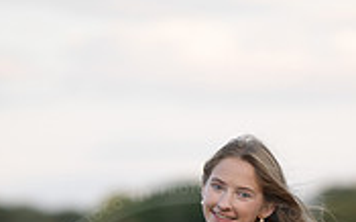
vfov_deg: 5.7
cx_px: 250
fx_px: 2161
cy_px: 432
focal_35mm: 223
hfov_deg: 9.4
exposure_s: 1/800
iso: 125
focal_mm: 85
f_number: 1.6
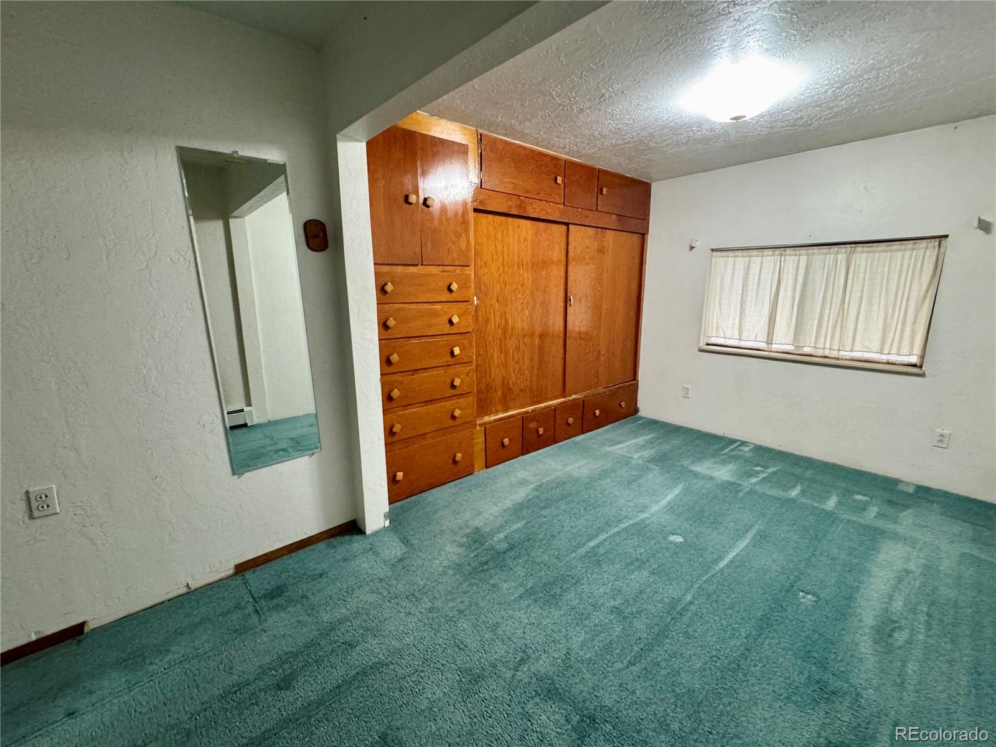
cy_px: 374
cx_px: 498
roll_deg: +3.1
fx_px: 403
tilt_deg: -11.2
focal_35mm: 14
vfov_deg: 85.6
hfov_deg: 102.1
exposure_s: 1/60
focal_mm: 2.22
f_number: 2.2
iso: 640
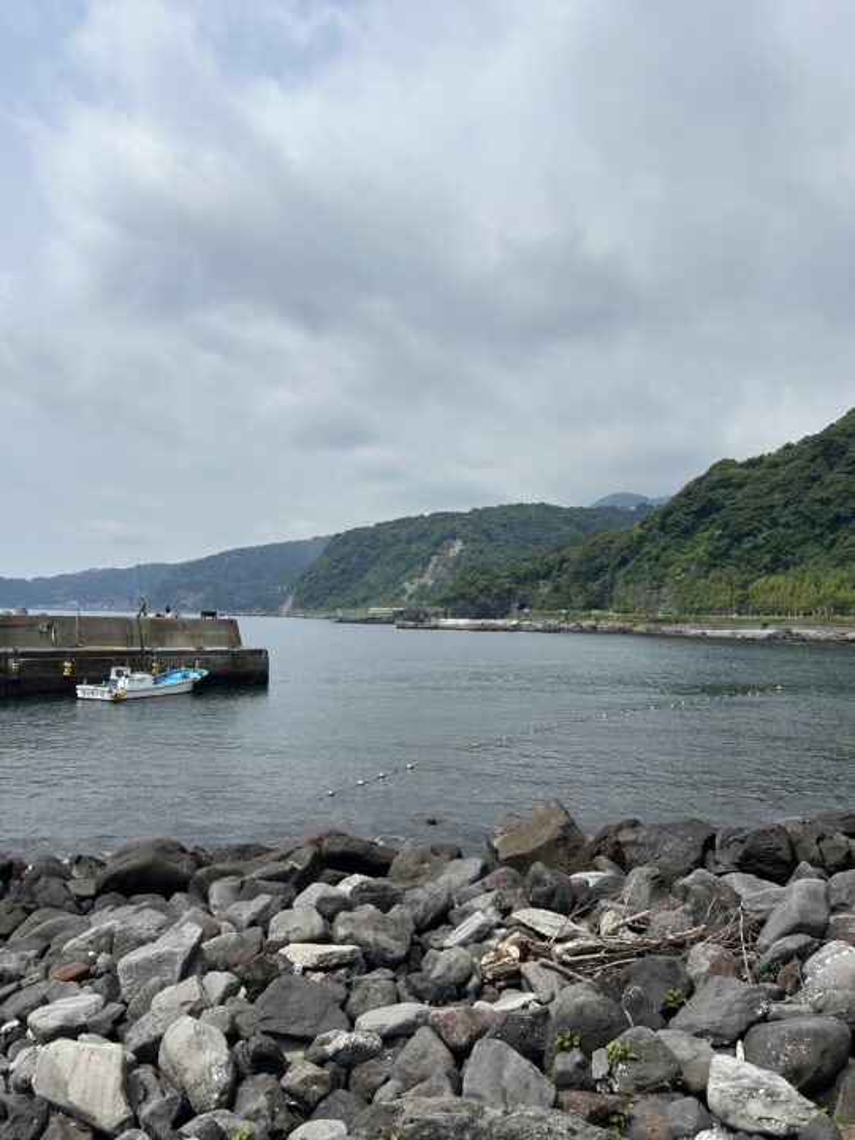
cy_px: 570
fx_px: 856
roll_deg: -2.1
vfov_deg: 67.3
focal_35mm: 26
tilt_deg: +4.3
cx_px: 428
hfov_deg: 53.1
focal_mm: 5.7
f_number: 1.5
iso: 50
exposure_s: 1/6993
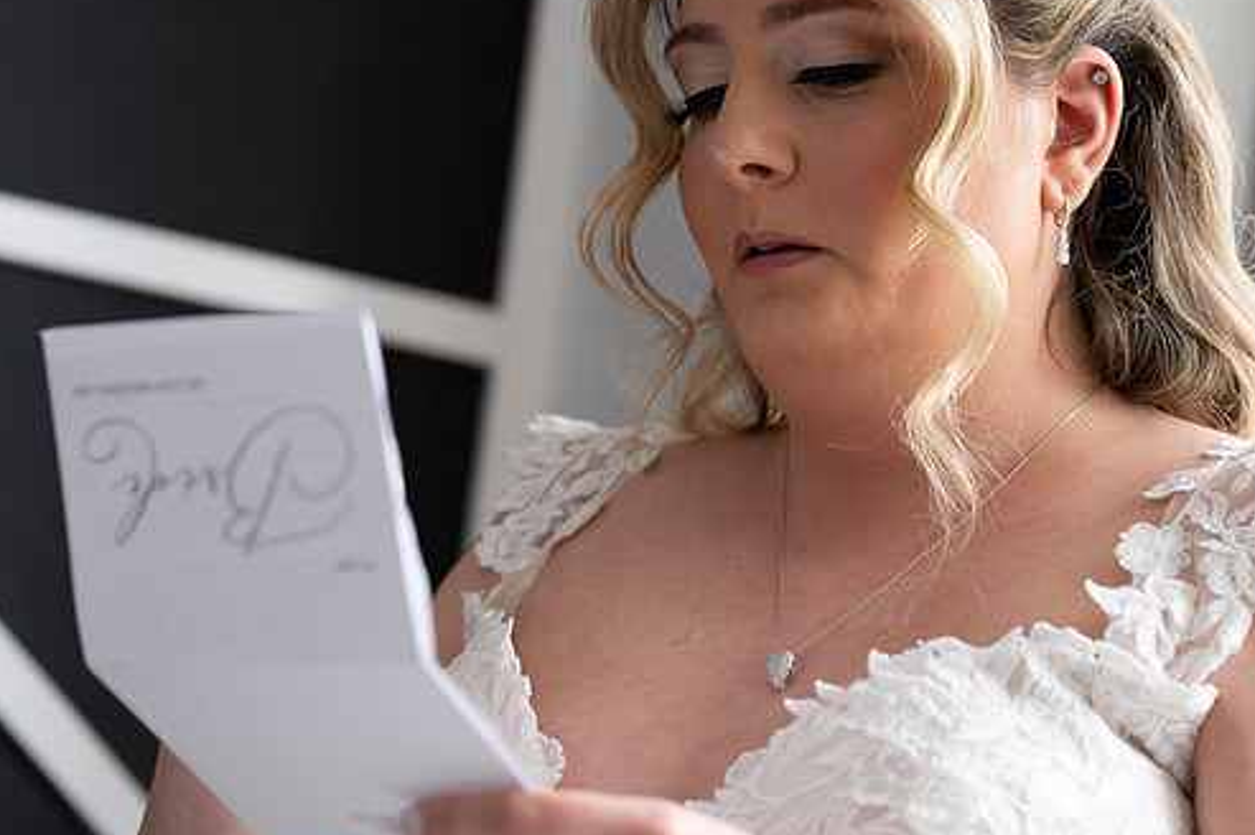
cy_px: 372
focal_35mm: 100
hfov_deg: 20.4
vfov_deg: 13.7
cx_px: 568
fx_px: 3484
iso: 1600
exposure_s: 1/640
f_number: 4
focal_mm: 85
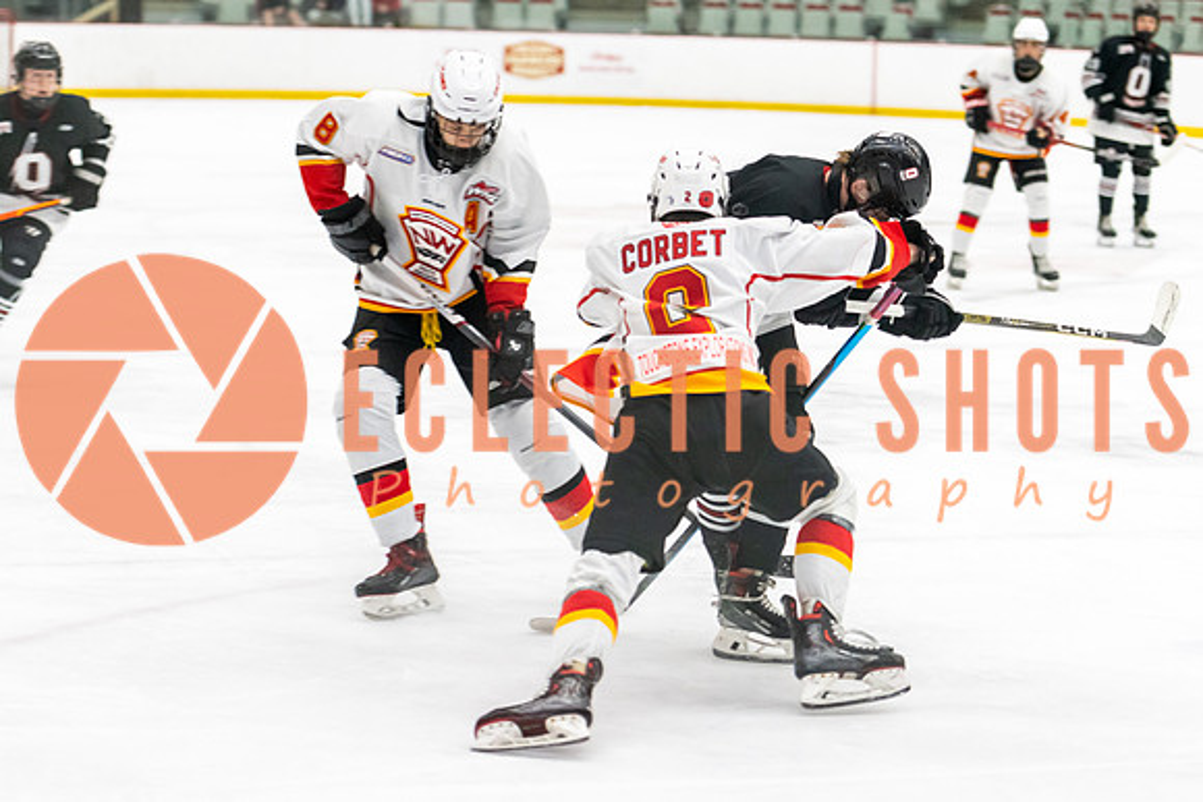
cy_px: 363
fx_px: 4145
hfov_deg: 16.5
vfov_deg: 11.1
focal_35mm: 124
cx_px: 422
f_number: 2.8
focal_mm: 95
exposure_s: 1/640
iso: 3200
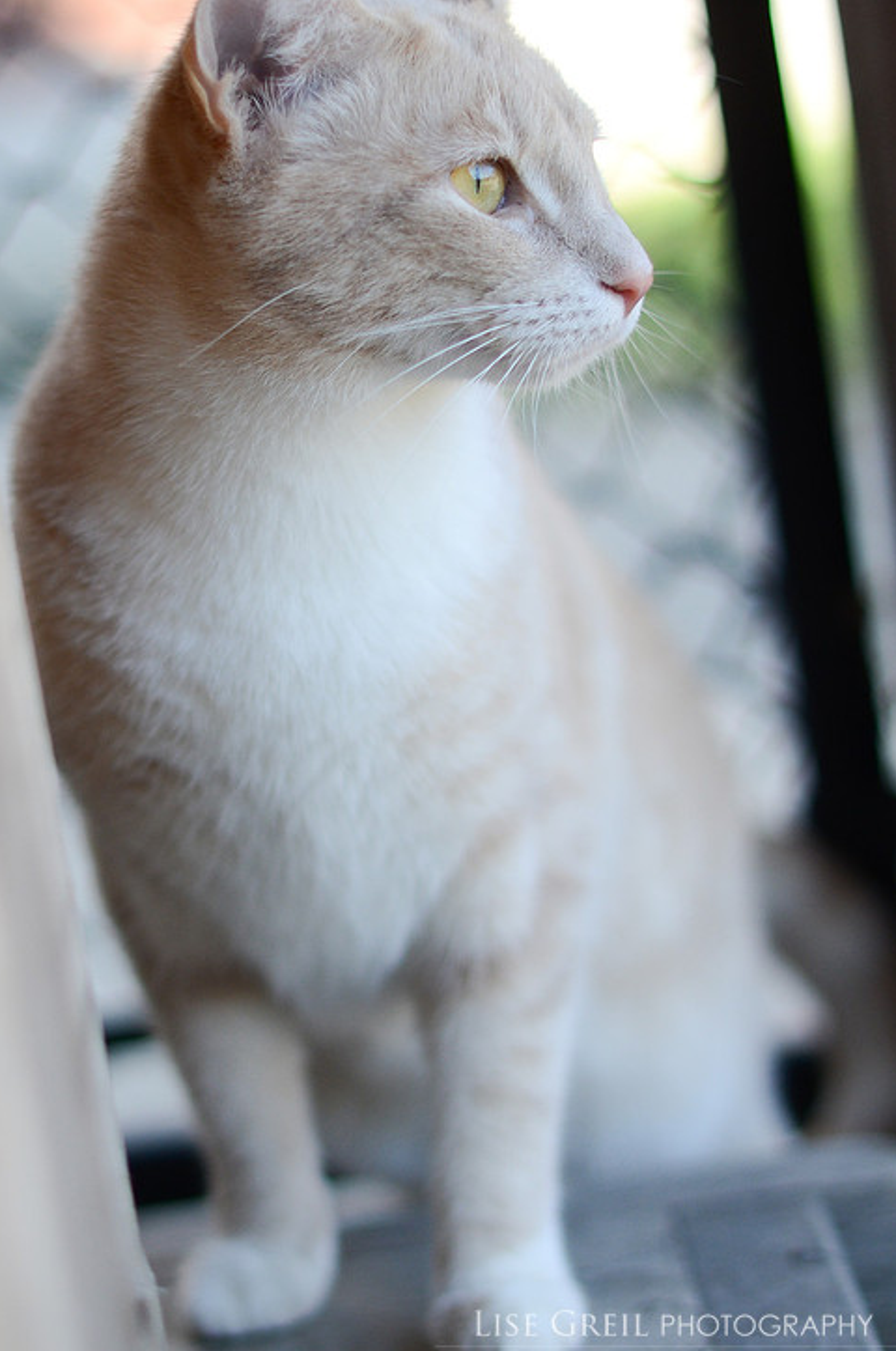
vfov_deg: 23.2
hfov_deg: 15.5
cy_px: 612
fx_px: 3298
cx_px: 402
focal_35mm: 88
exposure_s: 1/2500
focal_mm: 50
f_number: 1.8
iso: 320
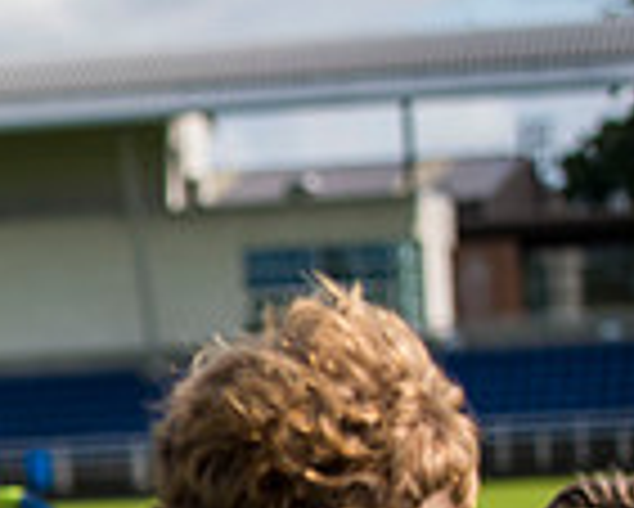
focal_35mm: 301
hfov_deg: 6.3
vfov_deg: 5.1
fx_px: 5652
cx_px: -576
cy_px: 672
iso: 250
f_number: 4
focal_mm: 78
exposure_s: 1/1250
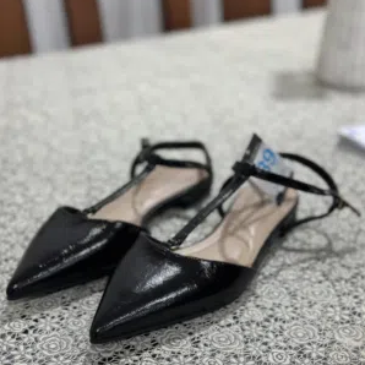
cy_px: 228
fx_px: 680
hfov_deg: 30.0
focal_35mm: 57
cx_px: 182
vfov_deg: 29.9
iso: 250
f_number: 1.78
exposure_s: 1/60
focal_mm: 6.86
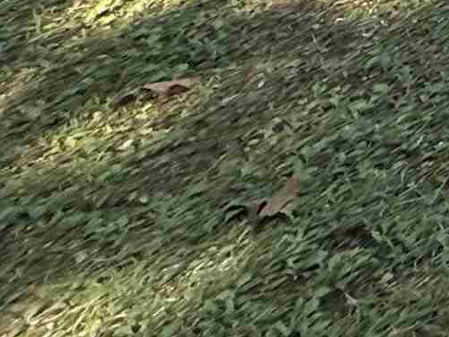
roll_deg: -1.2
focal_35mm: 86
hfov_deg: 11.5
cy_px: -695
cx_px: 1350
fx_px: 1115
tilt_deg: -0.3
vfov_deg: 10.8
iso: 64
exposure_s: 1/390
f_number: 2.2
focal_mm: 2.22
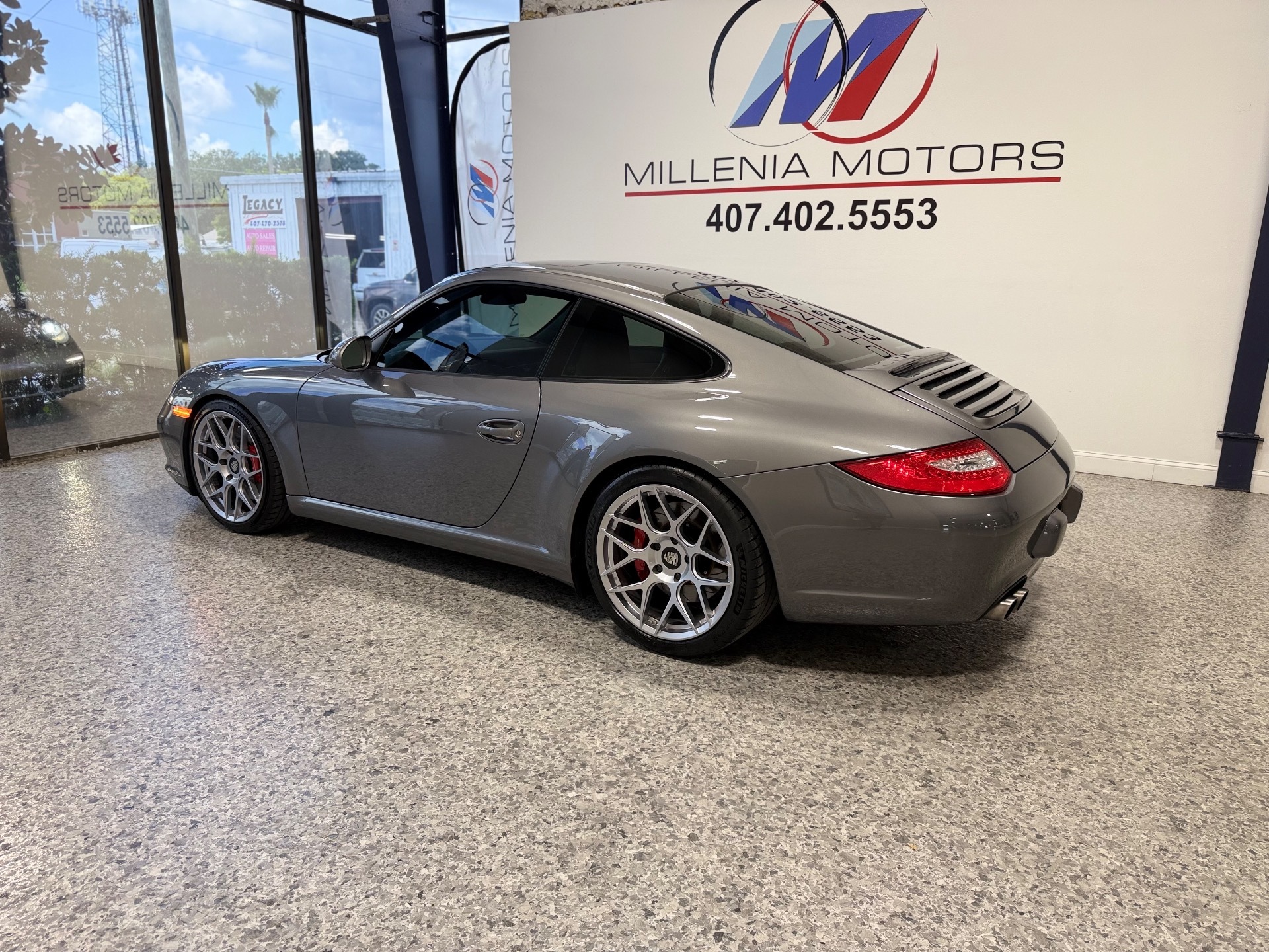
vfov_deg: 56.8
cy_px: 476
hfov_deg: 71.6
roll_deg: -0.1
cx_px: 634
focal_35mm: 24
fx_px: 880
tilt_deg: -13.7
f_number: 1.78
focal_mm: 6.76
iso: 80
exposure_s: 1/157
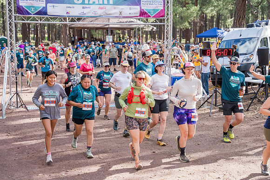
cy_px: 90
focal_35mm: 68
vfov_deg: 20.1
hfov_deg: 29.8
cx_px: 135
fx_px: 507
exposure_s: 1/500
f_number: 5
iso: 800
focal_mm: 67.6
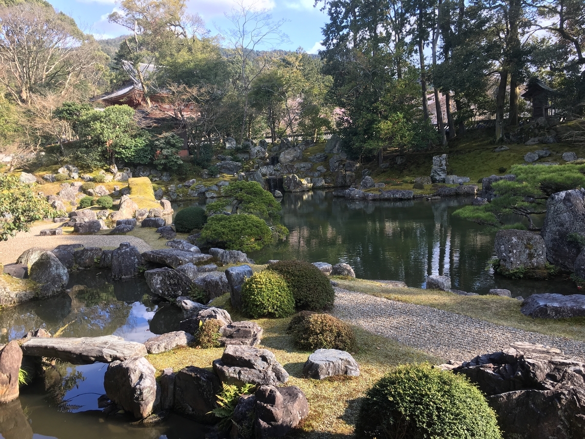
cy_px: 220
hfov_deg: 61.7
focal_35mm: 29
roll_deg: +4.7
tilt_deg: -7.0
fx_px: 490
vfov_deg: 48.2
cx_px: 292
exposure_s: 1/271
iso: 25
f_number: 2.2
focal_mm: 4.15
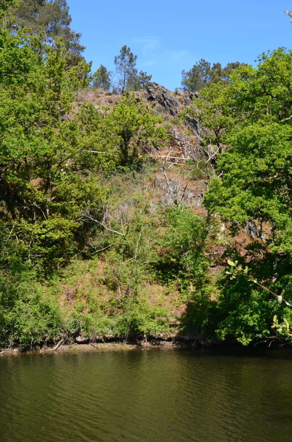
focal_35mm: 55
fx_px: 673
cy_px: 192
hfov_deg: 24.5
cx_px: 153
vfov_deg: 36.3
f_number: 11
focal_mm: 30
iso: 200
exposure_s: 1/125
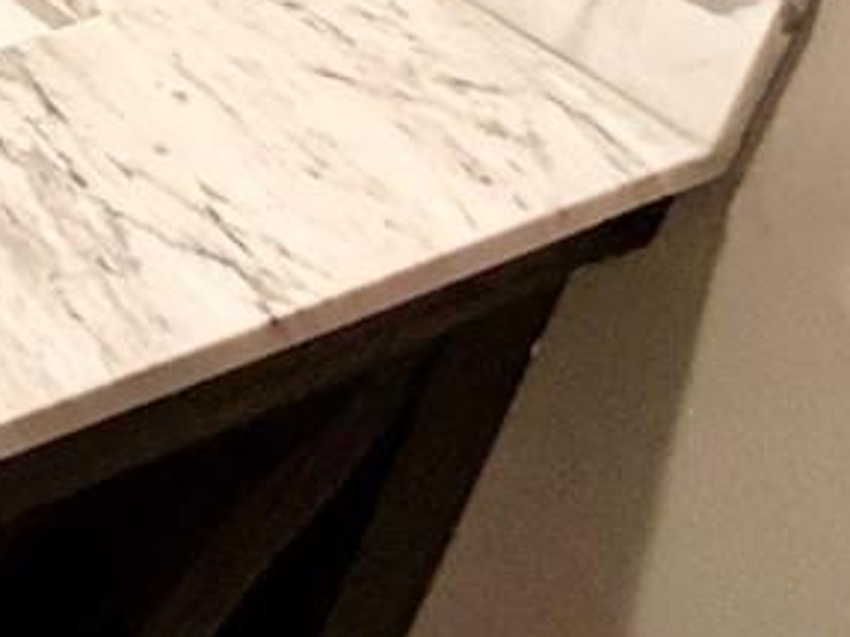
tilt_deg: -23.9
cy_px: -587
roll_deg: +0.1
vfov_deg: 15.5
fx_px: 1914
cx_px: -1060
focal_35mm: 78
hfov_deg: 16.0
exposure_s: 1/60
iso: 320
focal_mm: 2.22
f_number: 2.2
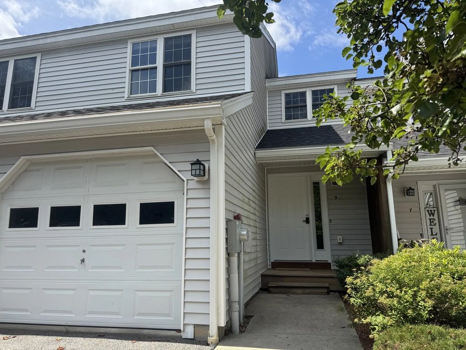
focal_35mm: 24
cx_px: 233
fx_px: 323
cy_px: 175
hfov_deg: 71.6
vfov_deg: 56.8
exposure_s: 1/2833
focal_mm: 6.76
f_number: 1.78
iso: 80
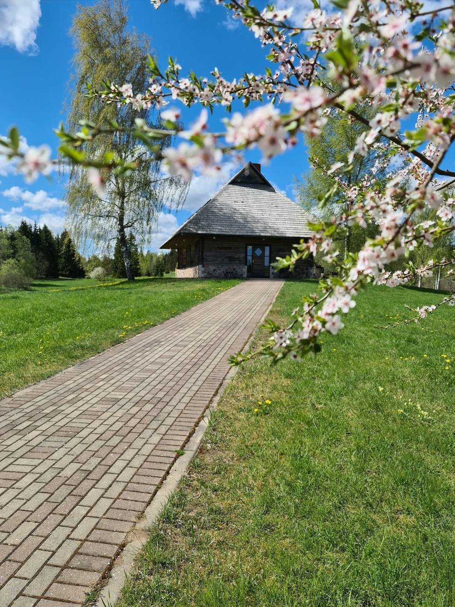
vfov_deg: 69.4
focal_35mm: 25
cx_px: 228
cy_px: 304
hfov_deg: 54.9
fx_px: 438
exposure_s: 1/1060
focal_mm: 7
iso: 50
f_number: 1.8
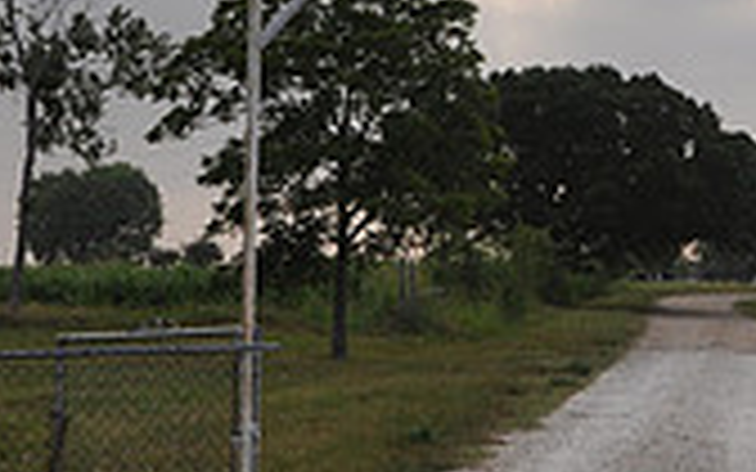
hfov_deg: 17.6
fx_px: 2390
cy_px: -52
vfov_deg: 11.1
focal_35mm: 116
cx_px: 742
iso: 200
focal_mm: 22
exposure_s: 1/200
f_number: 8
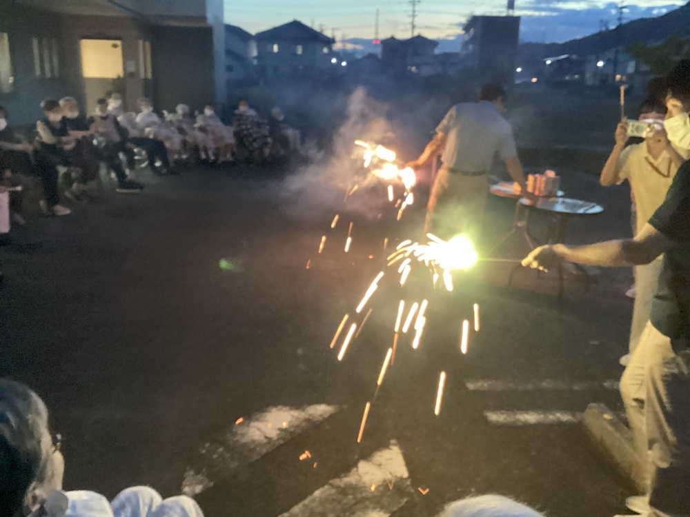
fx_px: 618
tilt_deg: -17.2
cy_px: 258
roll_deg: -1.1
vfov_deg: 45.4
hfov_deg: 58.4
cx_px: 345
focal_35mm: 31
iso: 640
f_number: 2.4
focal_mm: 3.3
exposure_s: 1/17
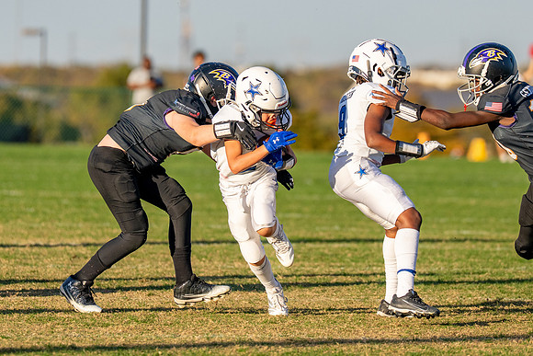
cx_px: 325
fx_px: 6436
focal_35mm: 435
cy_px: 142
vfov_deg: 3.2
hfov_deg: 4.7
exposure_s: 1/4000
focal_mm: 200
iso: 200
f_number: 2.8
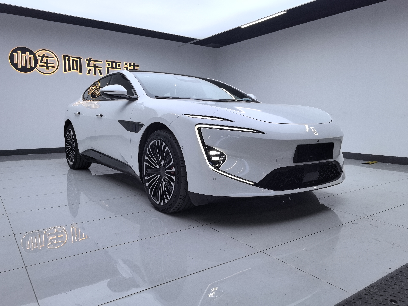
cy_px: 153
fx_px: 318
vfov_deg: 51.4
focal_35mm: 27
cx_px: 204
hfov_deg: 65.3
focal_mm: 6.35
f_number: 2
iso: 50
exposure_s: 1/206
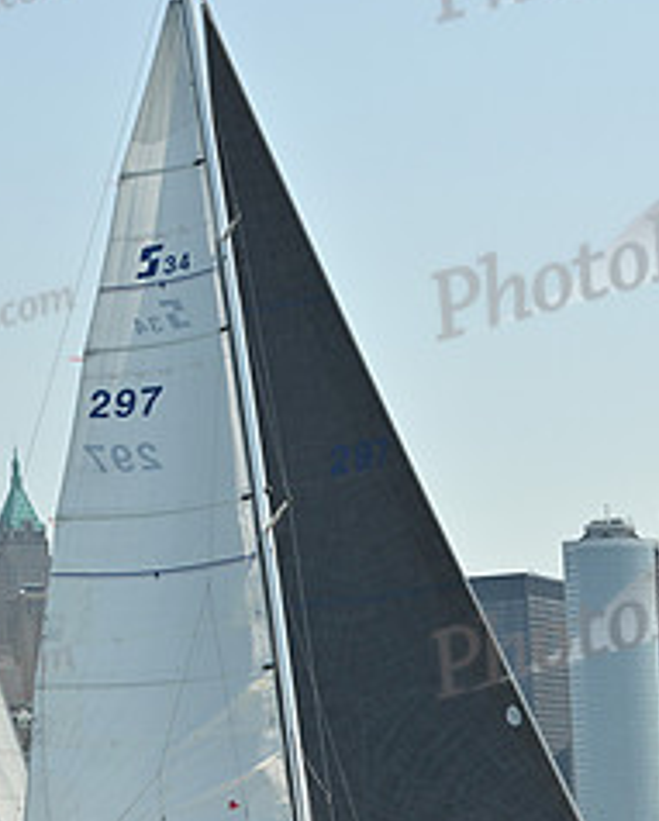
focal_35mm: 160
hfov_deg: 9.7
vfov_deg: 12.0
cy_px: 478
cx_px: 255
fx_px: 3893
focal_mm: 70
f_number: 9
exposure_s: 1/1000
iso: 320
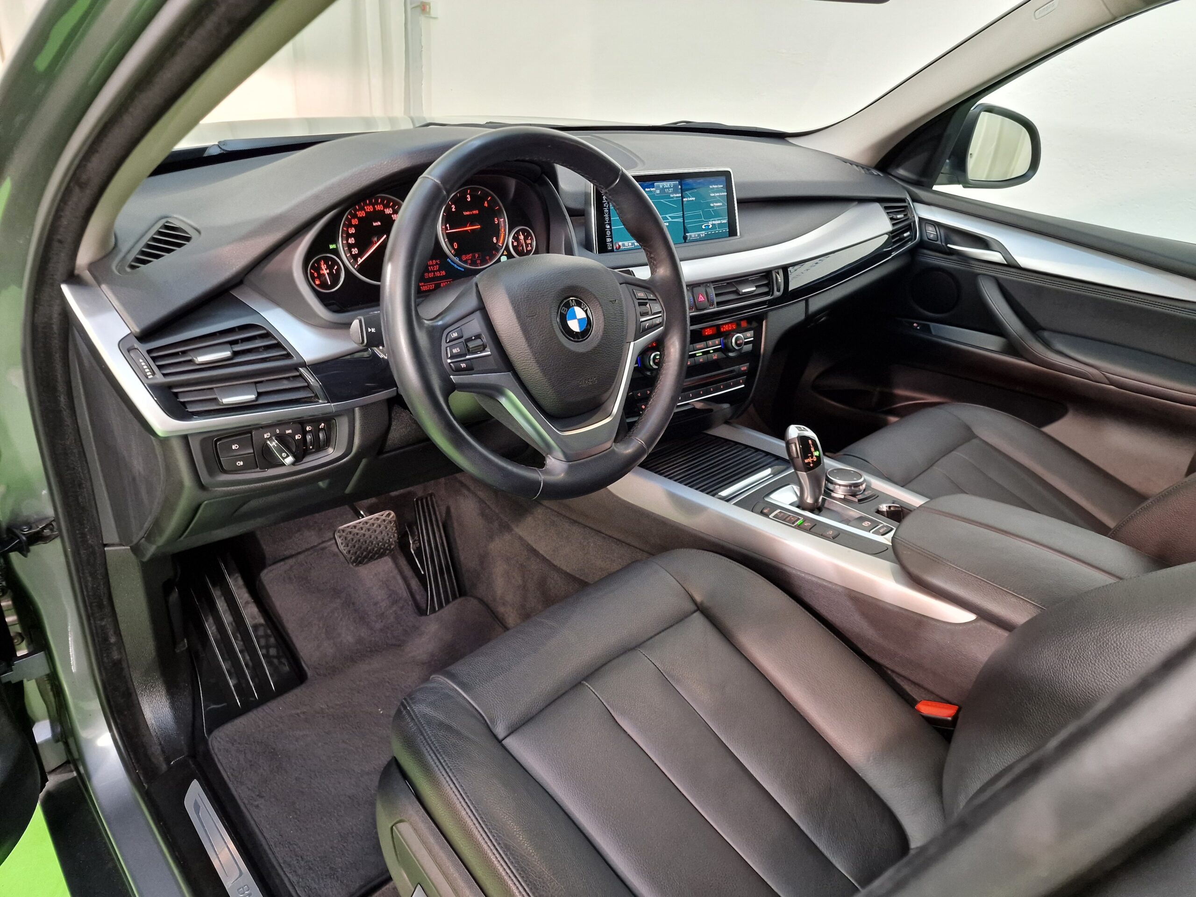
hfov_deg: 73.9
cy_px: 448
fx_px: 795
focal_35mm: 23
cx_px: 598
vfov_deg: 58.9
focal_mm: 6.4
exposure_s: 1/33
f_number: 1.8
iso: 320
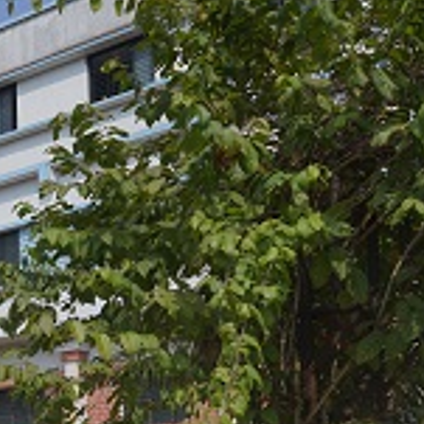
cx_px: -143
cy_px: 344
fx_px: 1095
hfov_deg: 19.9
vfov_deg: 21.6
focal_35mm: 79
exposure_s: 1/200
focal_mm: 28
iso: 100
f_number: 14
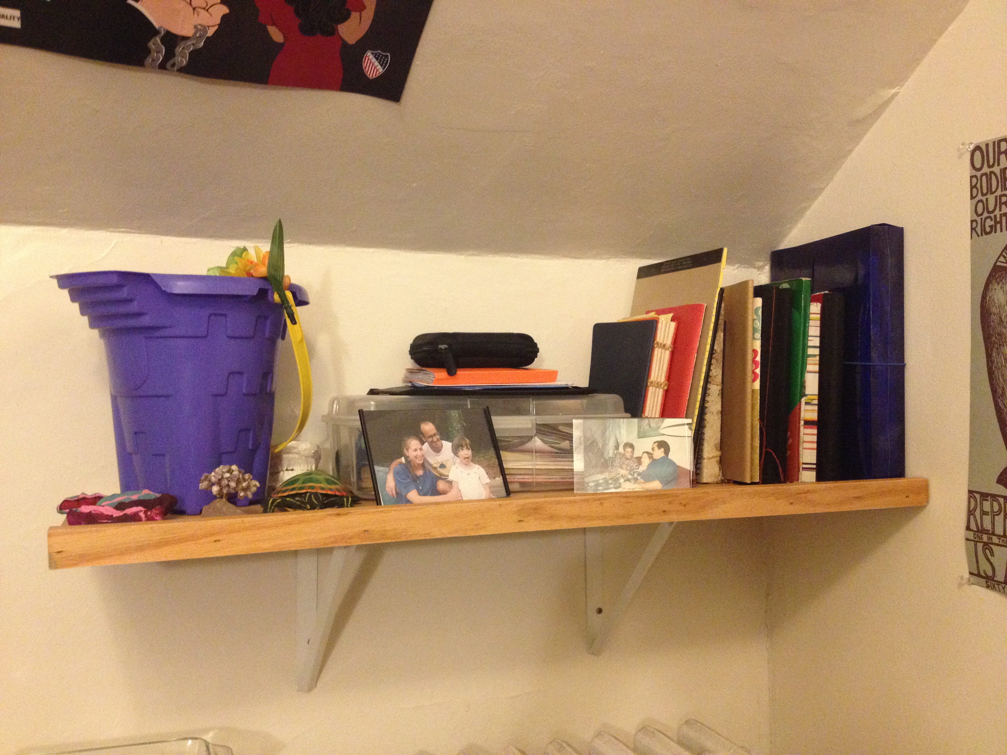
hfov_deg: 52.6
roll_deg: -1.0
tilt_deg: -0.6
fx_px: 1018
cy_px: 378
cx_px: 504
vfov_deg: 40.7
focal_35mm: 35
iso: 320
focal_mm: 4.28
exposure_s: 1/20
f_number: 2.4
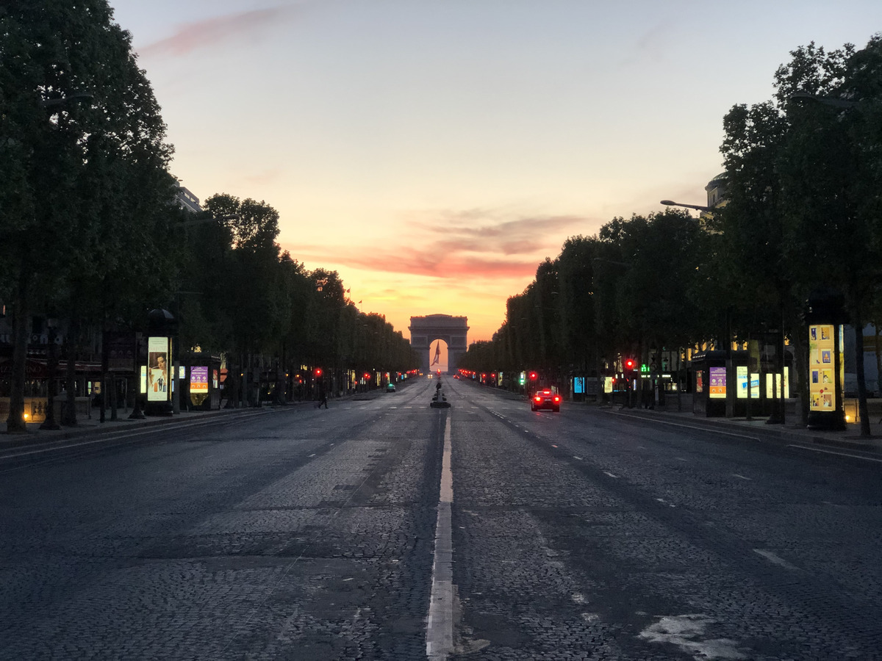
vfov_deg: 28.0
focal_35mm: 52
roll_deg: +0.6
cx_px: 441
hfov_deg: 36.8
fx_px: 1325
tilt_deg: +3.0
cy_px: 330
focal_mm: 6
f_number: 2.4
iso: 100
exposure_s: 1/60
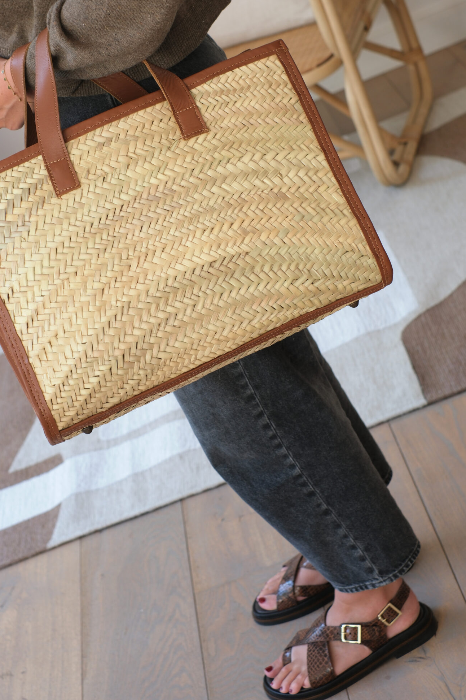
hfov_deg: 19.4
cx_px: 174
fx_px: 1359
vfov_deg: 28.8
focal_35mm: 70
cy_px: 277
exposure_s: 1/52
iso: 200
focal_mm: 35
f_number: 4
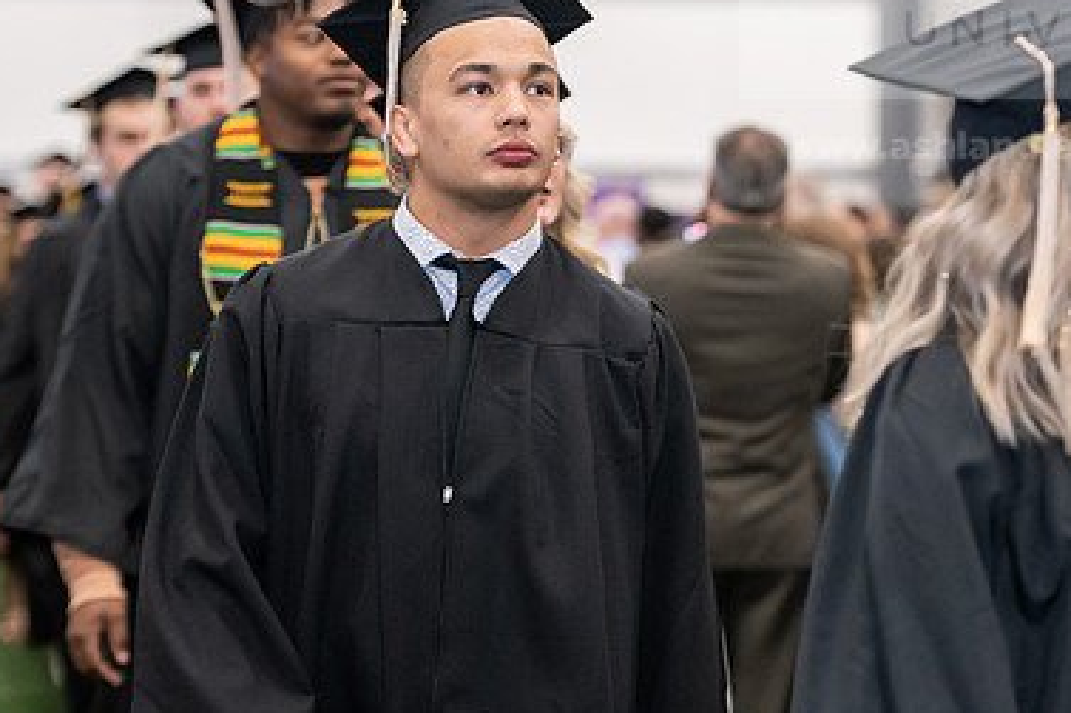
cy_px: 206
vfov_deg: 8.7
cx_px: 653
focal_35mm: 157
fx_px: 4668
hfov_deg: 13.1
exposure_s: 1/200
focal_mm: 102
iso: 3200
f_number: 3.2
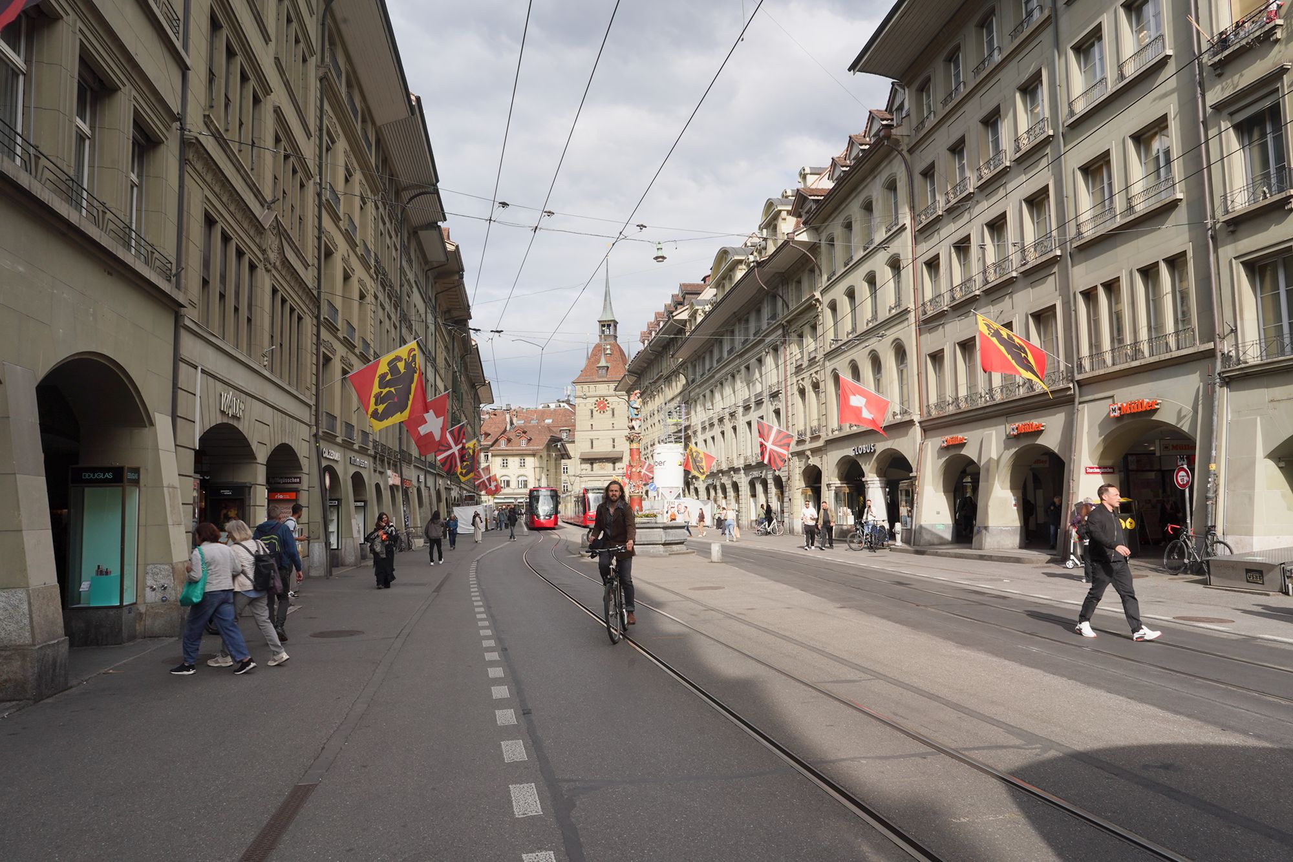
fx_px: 862
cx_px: 646
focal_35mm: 24
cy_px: 431
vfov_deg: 53.1
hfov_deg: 73.7
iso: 100
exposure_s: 1/100
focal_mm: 24
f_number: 16
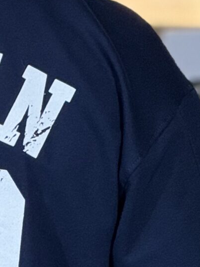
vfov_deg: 3.5
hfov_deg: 2.6
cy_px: 273
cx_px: -111
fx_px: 4414
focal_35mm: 573
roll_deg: -1.0
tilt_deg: -5.9
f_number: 2.8
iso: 200
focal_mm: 15.66
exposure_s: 1/100
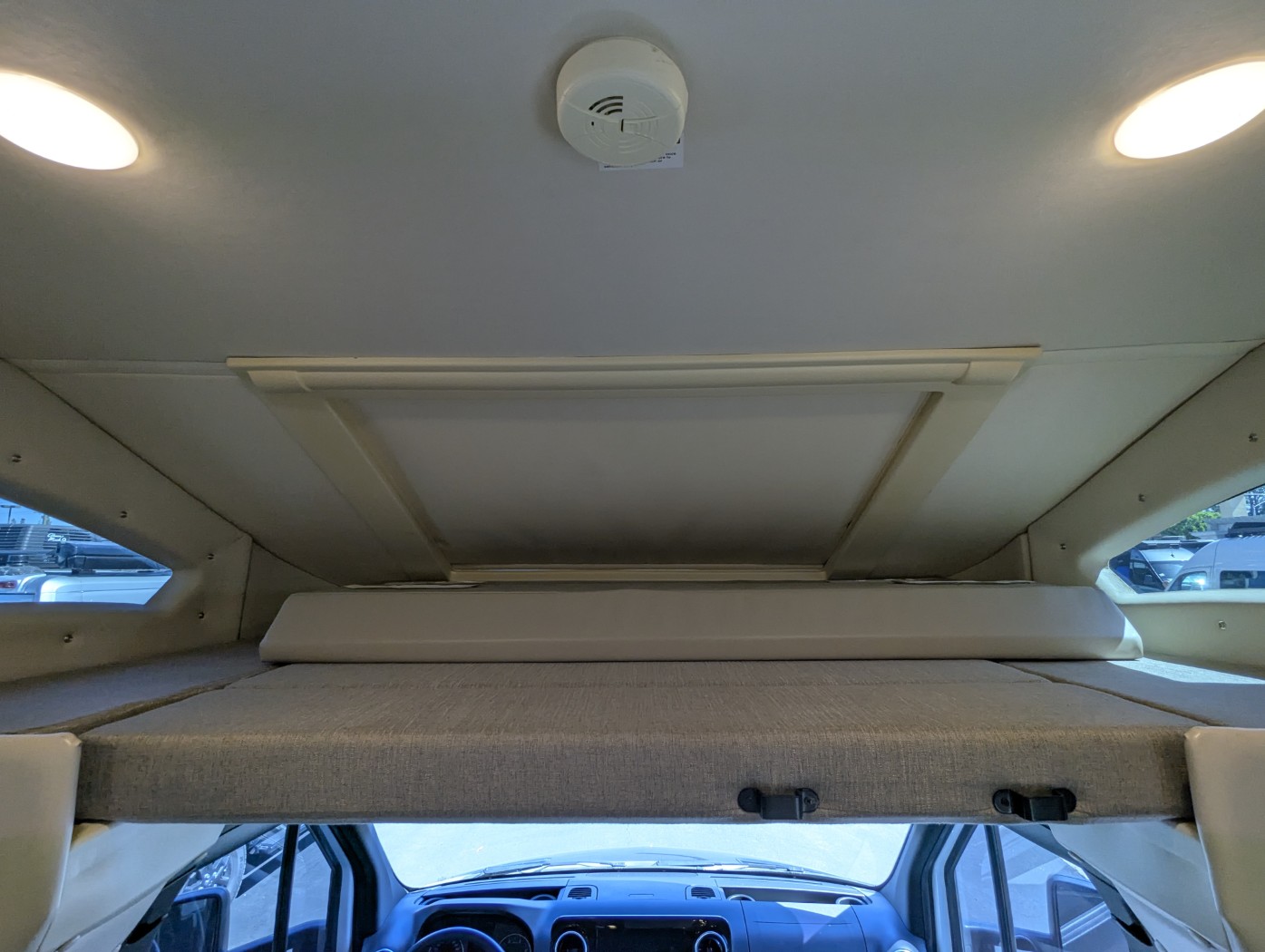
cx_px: 632
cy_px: 476
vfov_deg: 78.2
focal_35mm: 16
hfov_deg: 94.4
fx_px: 585
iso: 96
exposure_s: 1/190
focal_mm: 2.35
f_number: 2.2
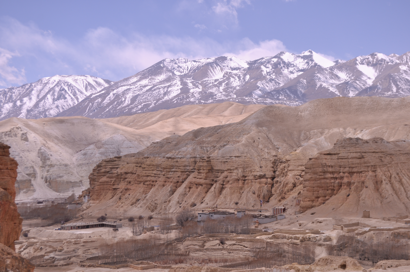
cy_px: 136
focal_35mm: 63
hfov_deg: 31.9
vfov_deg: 21.5
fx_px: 717
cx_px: 205
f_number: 8
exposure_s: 1/1250
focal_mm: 42
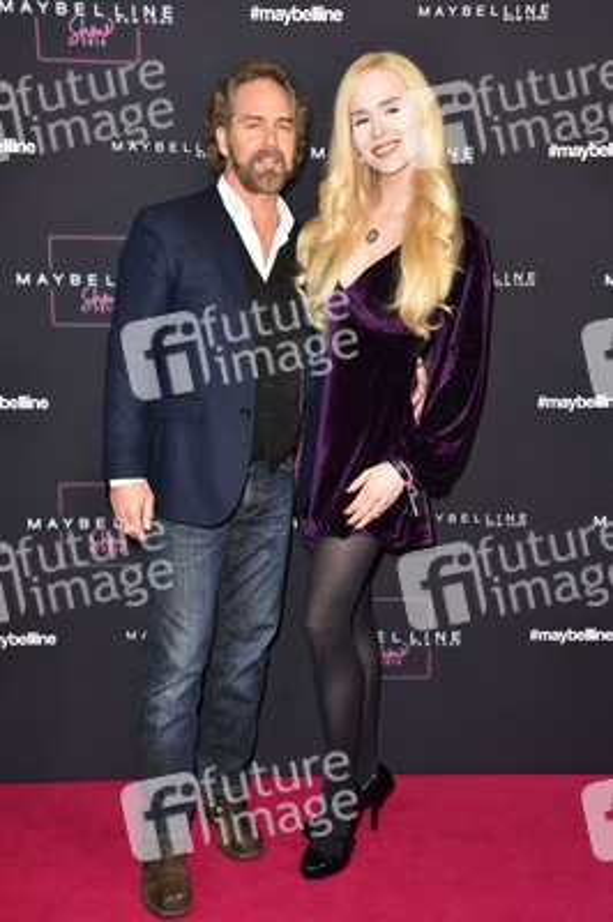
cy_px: 461
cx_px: 306
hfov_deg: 28.0
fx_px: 1228
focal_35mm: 48
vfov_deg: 41.1
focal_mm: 48
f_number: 5.6
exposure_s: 1/160
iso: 640
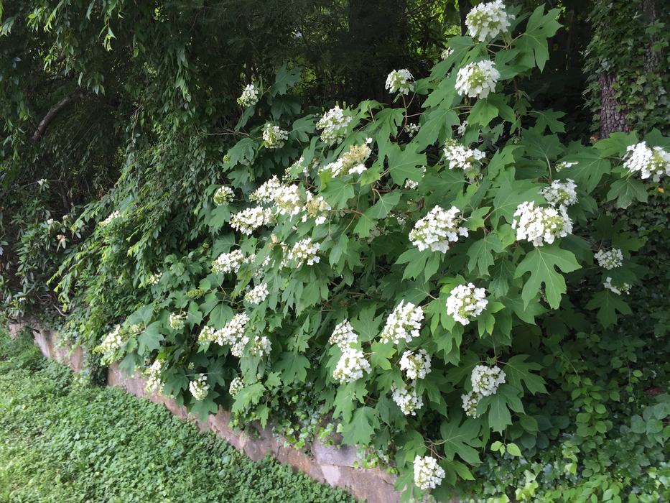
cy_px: 252
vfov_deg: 48.2
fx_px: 561
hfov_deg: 61.7
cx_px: 335
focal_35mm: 29
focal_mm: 4.15
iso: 40
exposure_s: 1/60
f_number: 2.2
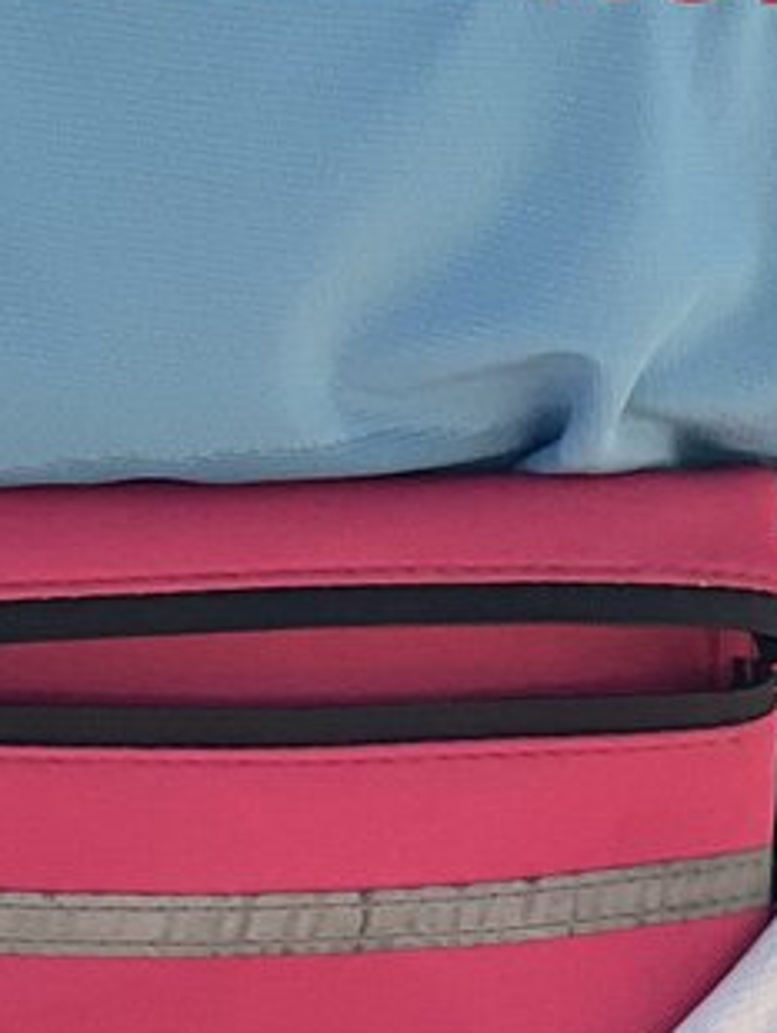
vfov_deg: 4.9
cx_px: 127
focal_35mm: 397
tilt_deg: -4.0
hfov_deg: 3.7
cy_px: -1373
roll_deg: -2.6
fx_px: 11865
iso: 32
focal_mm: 9
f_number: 2.8
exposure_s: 1/121
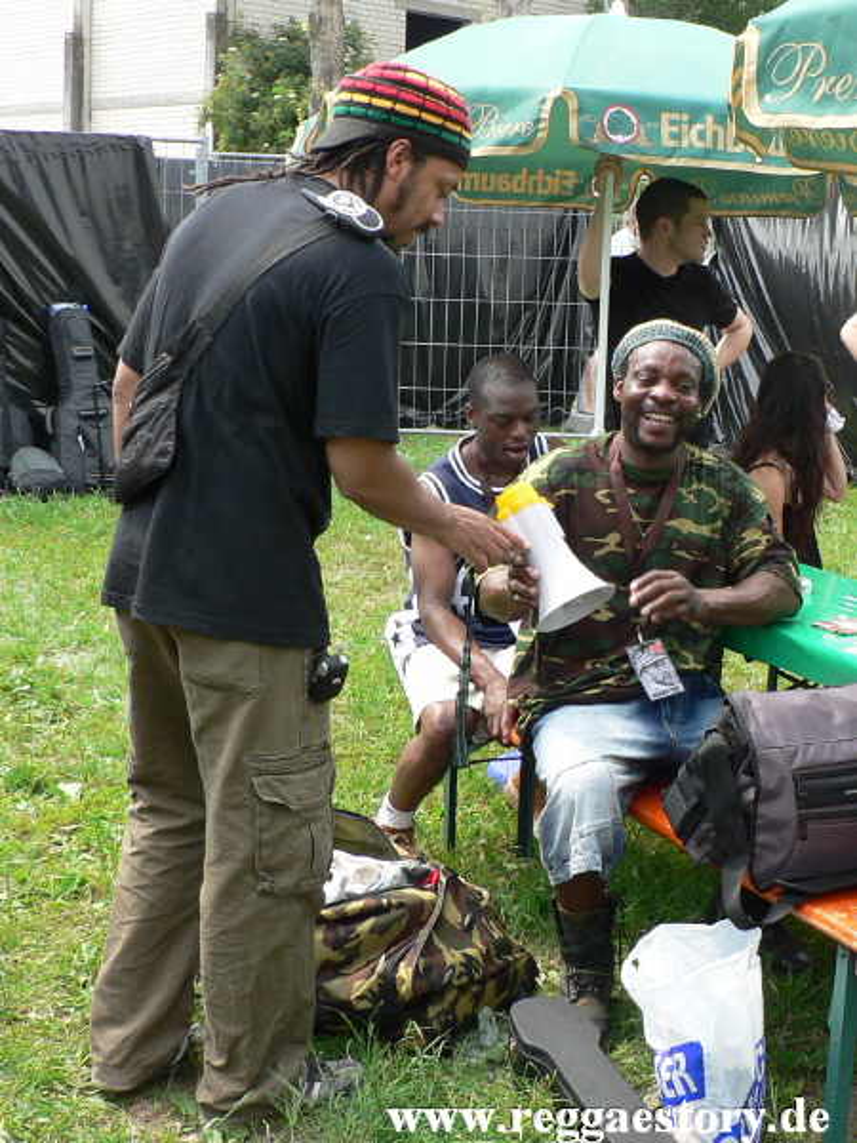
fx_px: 1155
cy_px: 572
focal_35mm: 35
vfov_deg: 52.6
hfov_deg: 40.7
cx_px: 428
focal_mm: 6
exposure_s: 1/100
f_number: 4
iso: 64
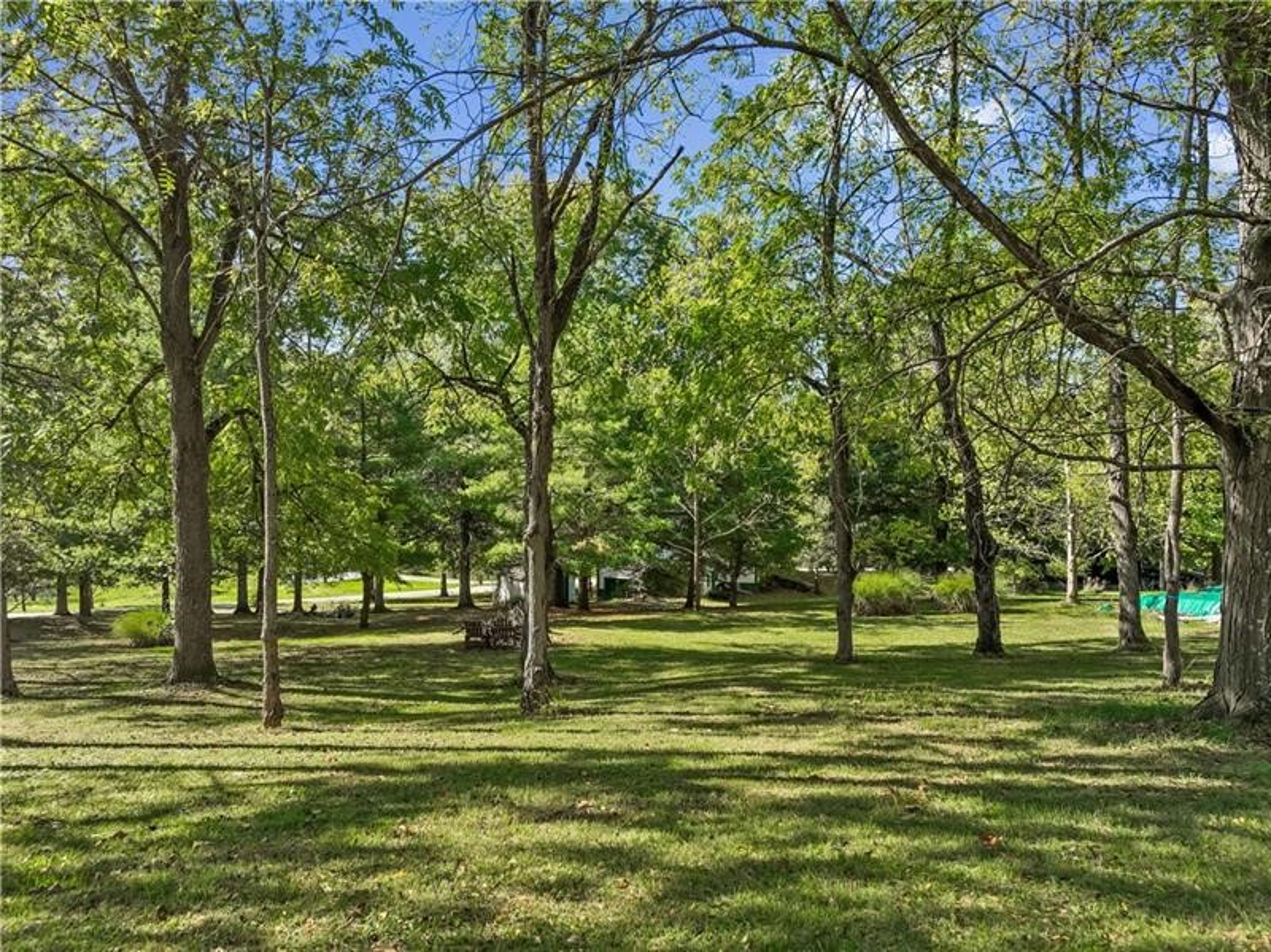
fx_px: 881
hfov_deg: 71.6
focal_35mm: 24
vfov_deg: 56.8
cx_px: 636
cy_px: 476
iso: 100
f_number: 2.8
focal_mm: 12.29
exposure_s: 1/640
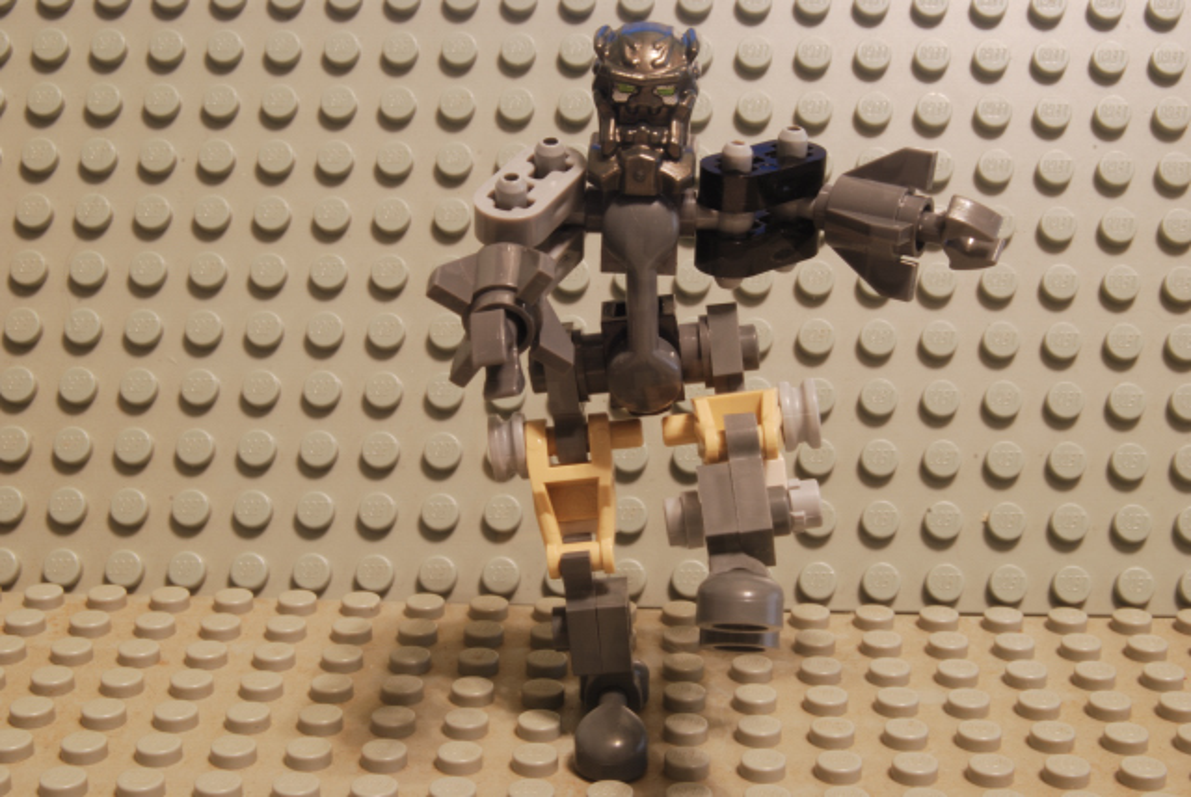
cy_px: 398
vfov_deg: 21.6
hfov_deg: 31.9
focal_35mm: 63
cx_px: 596
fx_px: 2086
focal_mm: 42
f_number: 32
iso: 100
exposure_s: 25
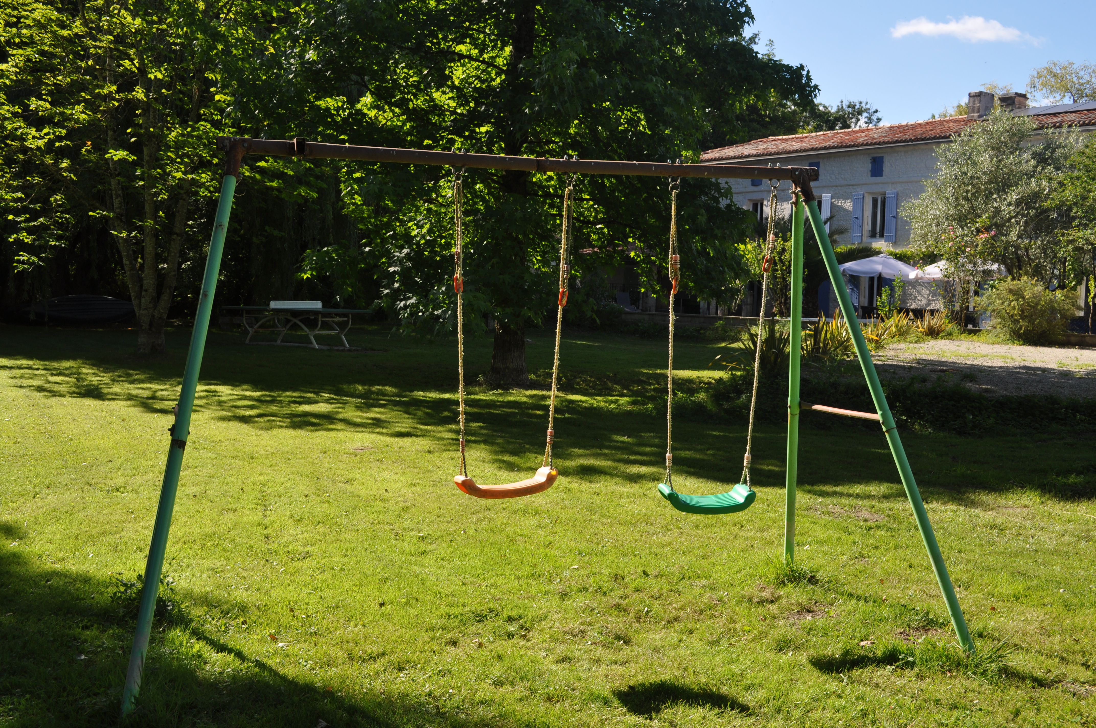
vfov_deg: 34.1
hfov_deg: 49.6
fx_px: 1186
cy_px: 364
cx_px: 548
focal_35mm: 39
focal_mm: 26
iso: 200
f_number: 8
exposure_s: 1/250
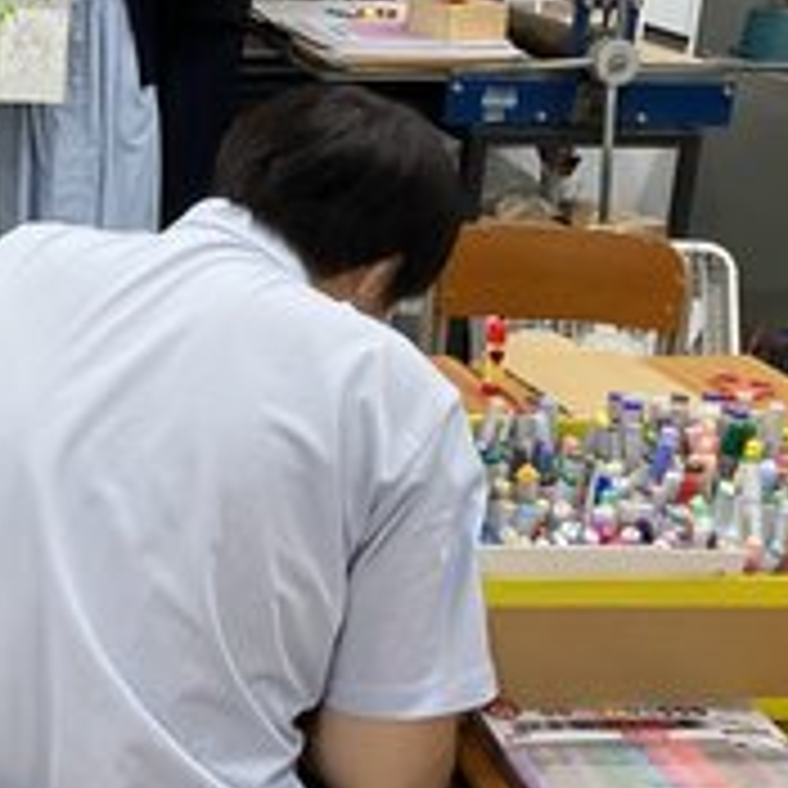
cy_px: 110
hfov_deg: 25.1
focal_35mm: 63
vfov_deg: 26.6
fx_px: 1623
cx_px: -113
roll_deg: -2.6
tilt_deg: -10.4
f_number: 1.8
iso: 100
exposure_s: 1/60
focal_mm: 3
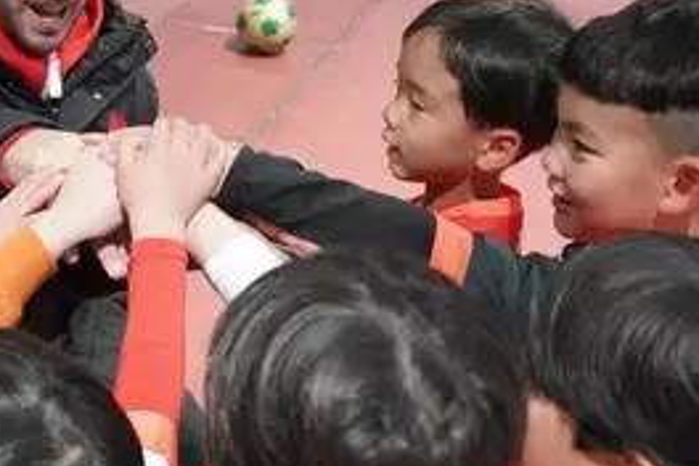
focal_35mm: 66
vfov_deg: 20.6
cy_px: 291
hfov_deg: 29.5
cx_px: 95
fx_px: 1281
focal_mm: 29
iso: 10000
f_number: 4
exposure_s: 1/160
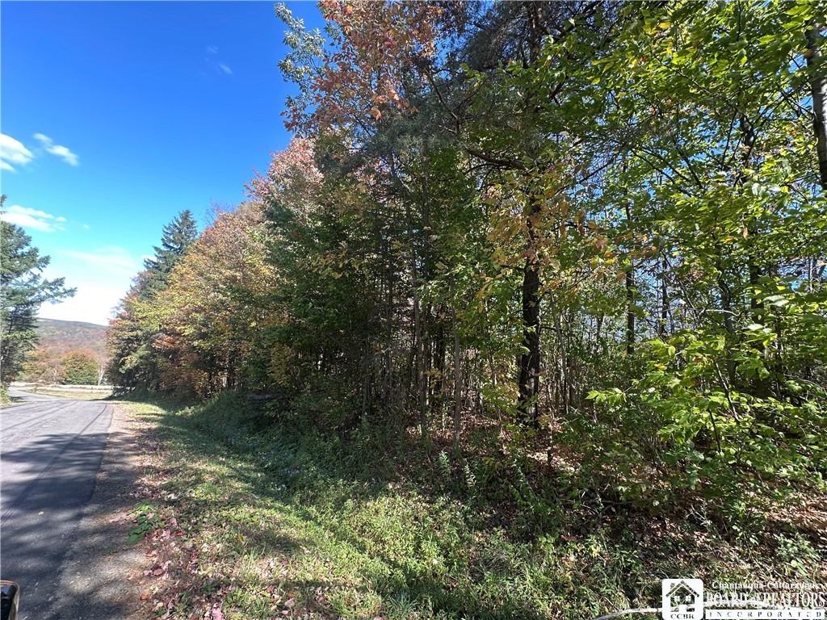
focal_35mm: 14
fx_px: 334
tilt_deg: +7.9
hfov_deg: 102.1
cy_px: 310
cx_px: 414
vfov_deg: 85.7
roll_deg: -5.6
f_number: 2.2
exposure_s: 1/138
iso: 40
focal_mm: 2.22
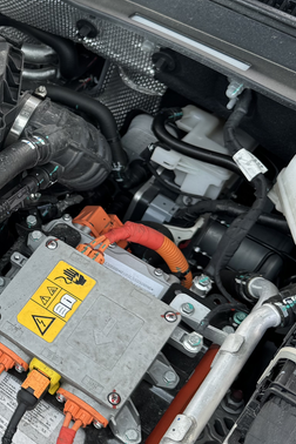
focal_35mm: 62
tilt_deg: -44.6
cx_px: -135
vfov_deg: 32.2
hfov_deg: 19.4
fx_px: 765
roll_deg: -3.2
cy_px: 169
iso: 50
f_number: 1.78
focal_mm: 6.76
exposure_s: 1/131
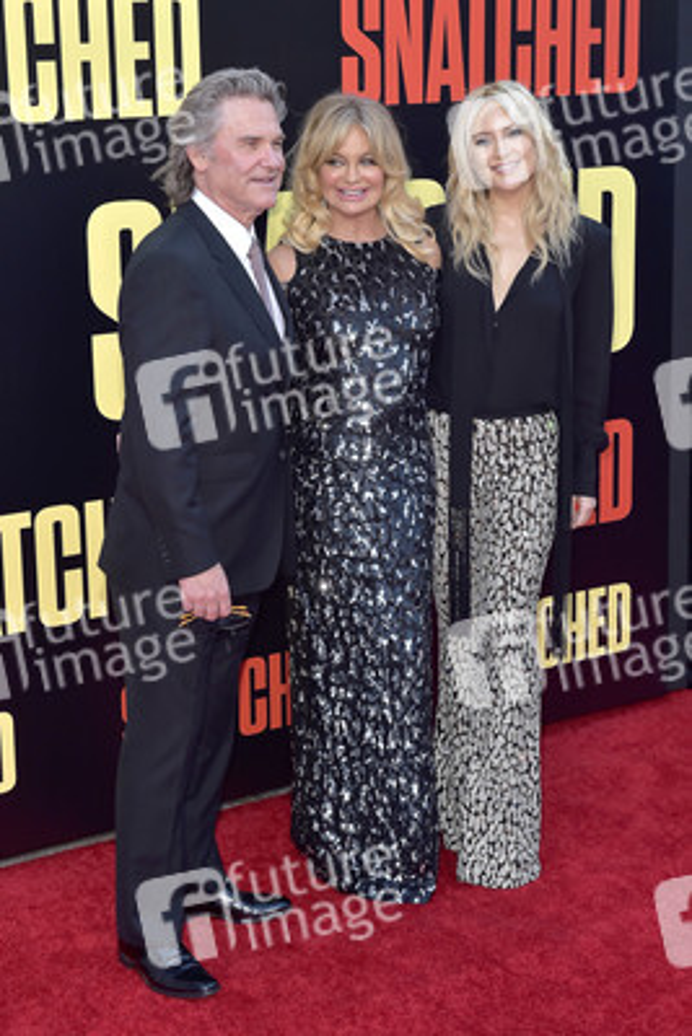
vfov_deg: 33.4
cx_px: 346
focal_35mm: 60
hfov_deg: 22.6
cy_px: 518
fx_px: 1728
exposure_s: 1/320
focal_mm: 60
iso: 500
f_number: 6.3
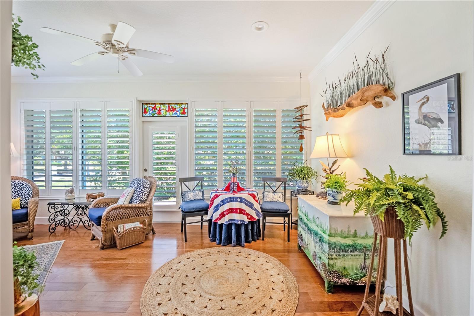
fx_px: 184
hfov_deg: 104.2
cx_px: 237
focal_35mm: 14
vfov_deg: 81.3
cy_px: 158
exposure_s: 1/2500
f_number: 3.5
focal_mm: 14
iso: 1600
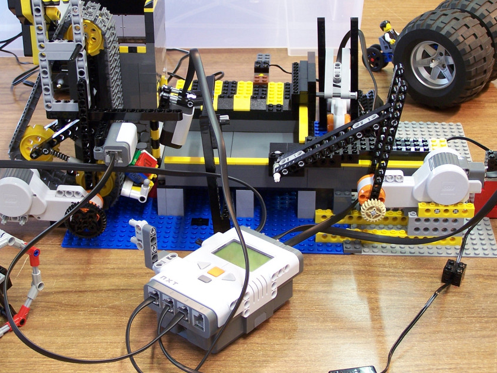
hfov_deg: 25.0
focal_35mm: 78
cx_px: 240
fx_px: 1120
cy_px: 152
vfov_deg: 18.9
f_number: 3.2
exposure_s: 1/4
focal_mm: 10.7
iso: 80
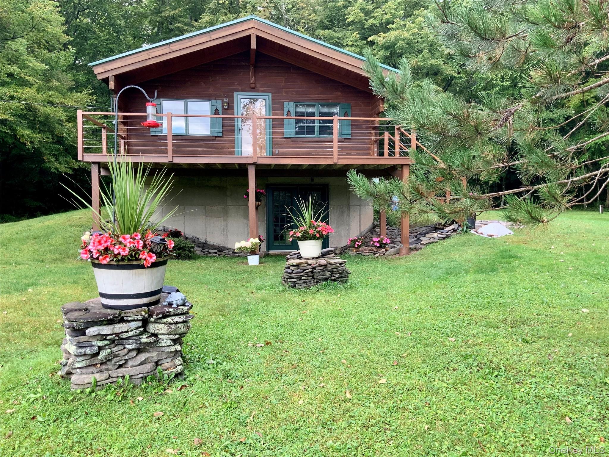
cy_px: 228
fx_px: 510
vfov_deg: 48.2
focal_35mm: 29
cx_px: 304
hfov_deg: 61.7
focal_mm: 3
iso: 50
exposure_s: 1/122
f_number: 1.8
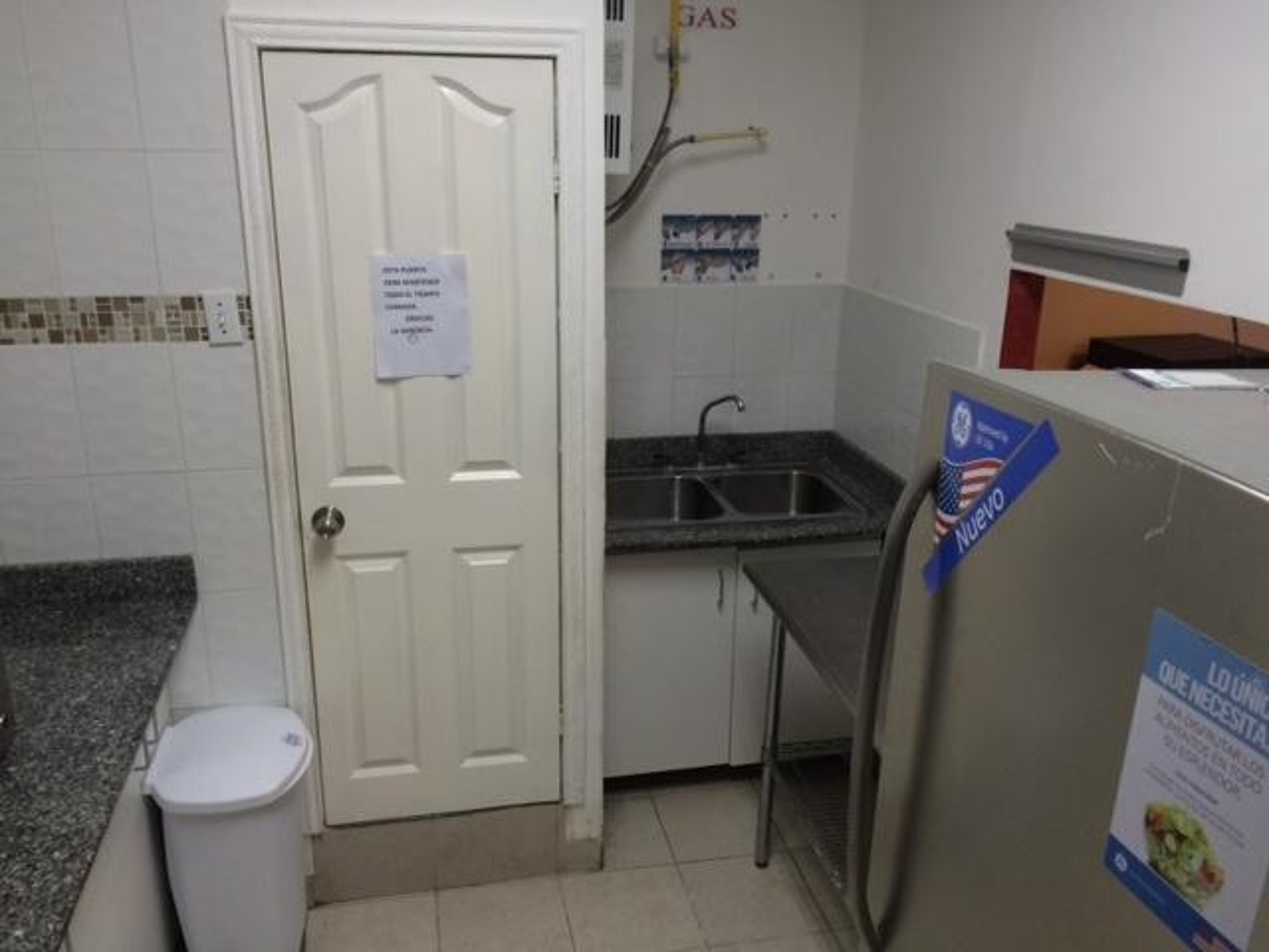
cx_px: 634
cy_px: 476
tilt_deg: -17.0
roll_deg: -0.5
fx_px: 1063
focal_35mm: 29
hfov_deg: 61.7
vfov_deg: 48.2
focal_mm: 4.15
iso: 64
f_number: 2.2
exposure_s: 1/30
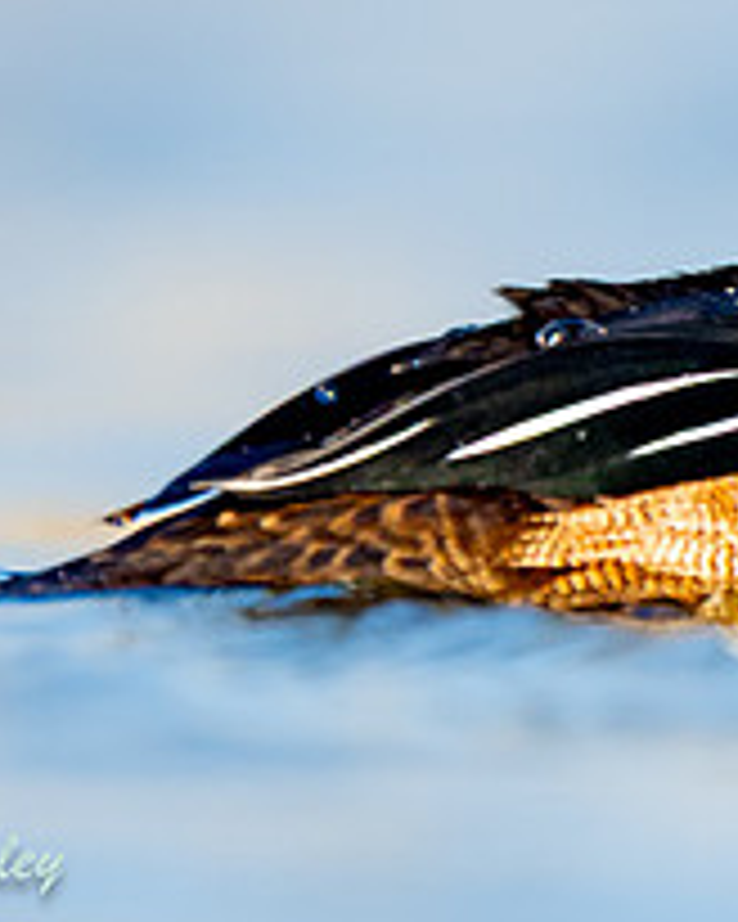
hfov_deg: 0.7
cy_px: 17
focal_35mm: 2193
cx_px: 854
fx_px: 59874
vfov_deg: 0.9
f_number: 7.1
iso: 1600
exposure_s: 1/3200
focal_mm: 600
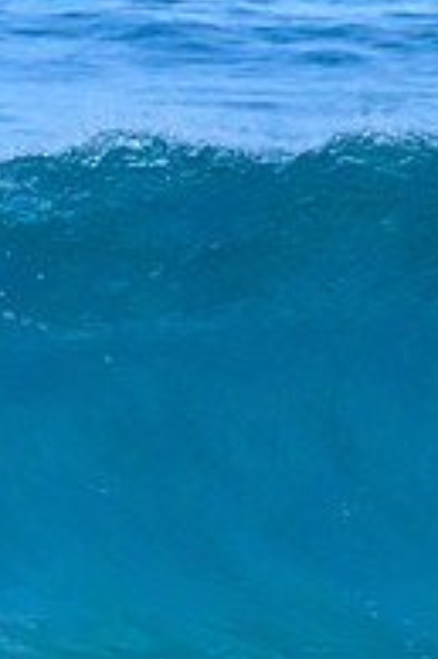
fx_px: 35392
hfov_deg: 0.7
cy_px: 425
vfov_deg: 1.1
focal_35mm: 1936
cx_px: -654
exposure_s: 1/1250
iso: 5600
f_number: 11
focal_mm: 540
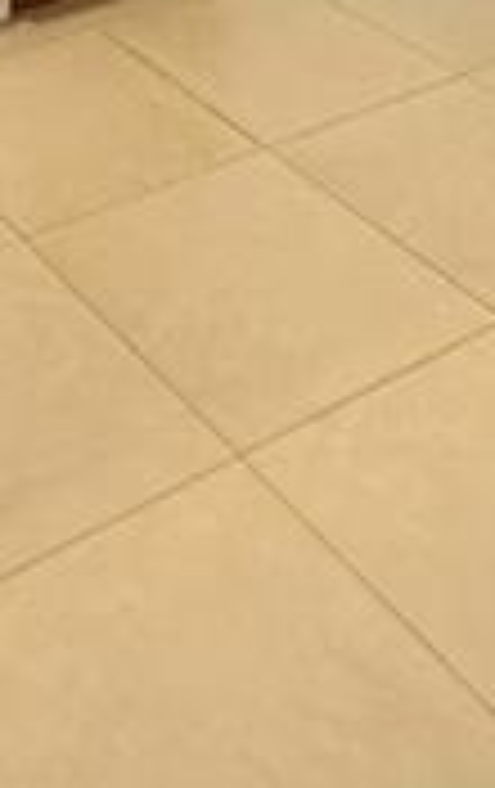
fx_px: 1397
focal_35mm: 65
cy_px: -360
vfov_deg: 24.9
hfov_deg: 19.3
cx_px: -36
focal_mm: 2.22
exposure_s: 1/60
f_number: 2.2
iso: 500
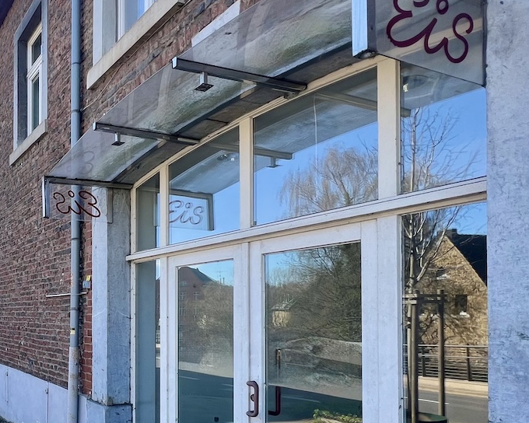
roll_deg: -0.1
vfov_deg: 50.0
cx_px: 26
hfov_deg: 52.3
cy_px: 304
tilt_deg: +1.5
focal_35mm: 28
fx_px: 438
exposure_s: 1/306
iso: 32
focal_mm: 1.57
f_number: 1.8
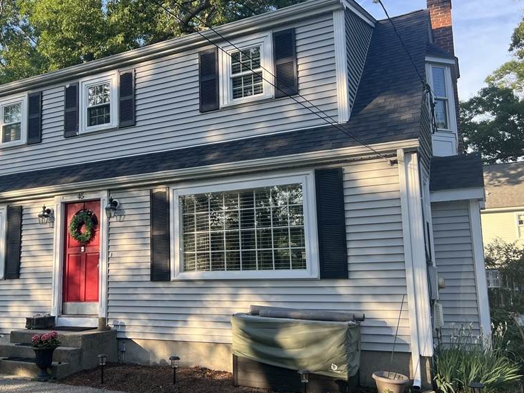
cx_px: 173
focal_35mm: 36
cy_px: 204
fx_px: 545
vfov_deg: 39.7
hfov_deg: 50.4
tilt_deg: +9.1
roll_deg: +0.4
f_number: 1.5
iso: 50
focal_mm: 5.7
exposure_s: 1/718
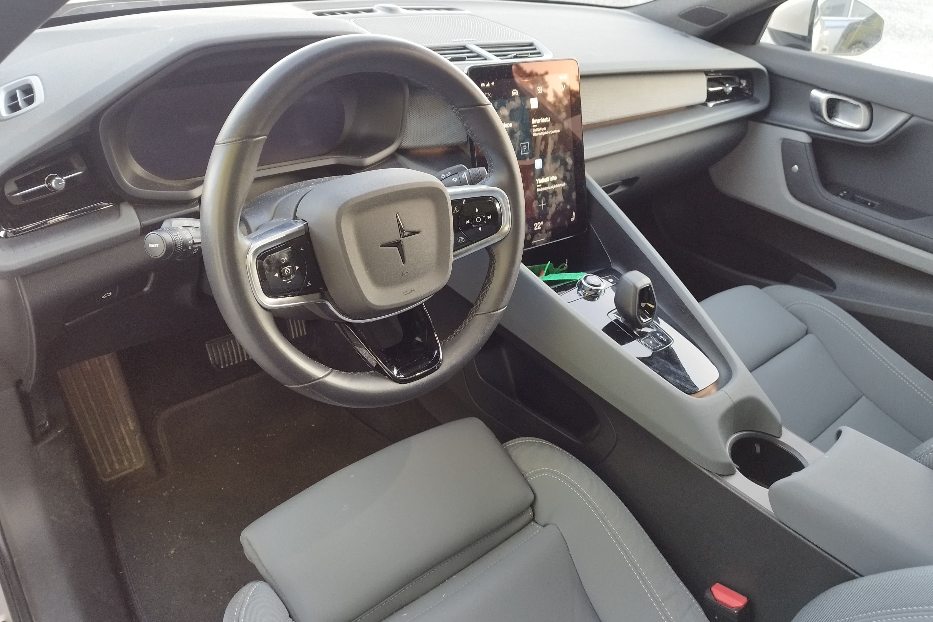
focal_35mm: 26
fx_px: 674
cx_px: 478
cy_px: 296
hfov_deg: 69.4
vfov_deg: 49.5
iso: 220
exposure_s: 1/33.3
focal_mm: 5.89
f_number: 1.89
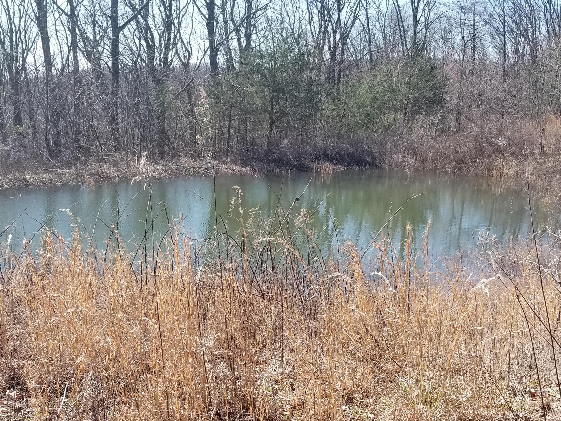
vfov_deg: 53.1
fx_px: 421
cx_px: 280
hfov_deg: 67.3
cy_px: 210
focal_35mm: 26
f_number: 1.7
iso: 50
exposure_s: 1/964
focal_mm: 4.25
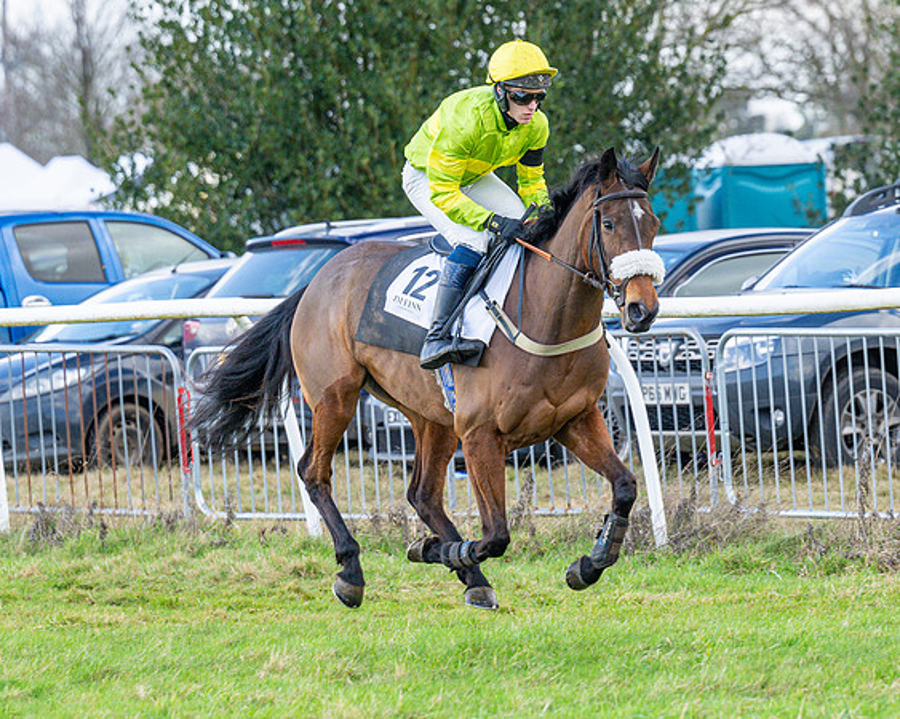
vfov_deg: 5.0
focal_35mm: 311
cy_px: 324
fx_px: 8284
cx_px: 537
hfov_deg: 6.2
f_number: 4
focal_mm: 150
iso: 500
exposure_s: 1/1000
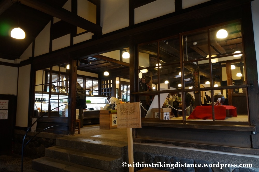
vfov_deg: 47.8
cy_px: 86
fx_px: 194
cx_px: 130
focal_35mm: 27
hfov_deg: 67.4
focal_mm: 18
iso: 800
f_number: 4
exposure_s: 1/60
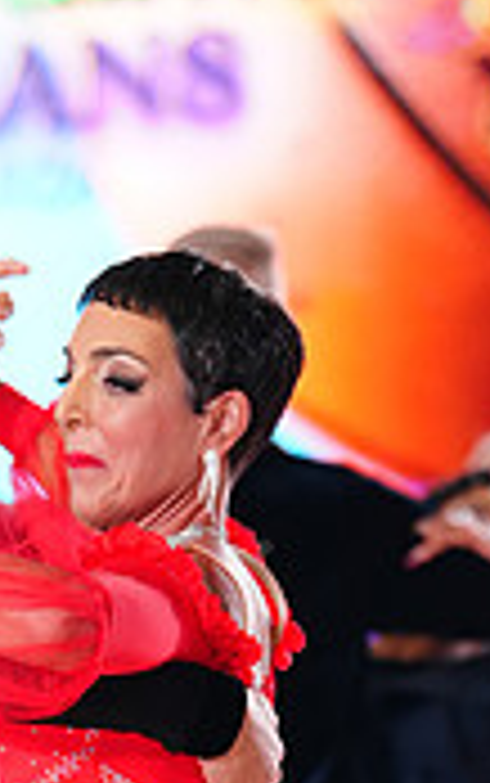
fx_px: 9514
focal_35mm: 446
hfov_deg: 2.9
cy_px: 1197
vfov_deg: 4.7
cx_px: 56
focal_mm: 131
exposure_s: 1/500
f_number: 2.8
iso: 2000
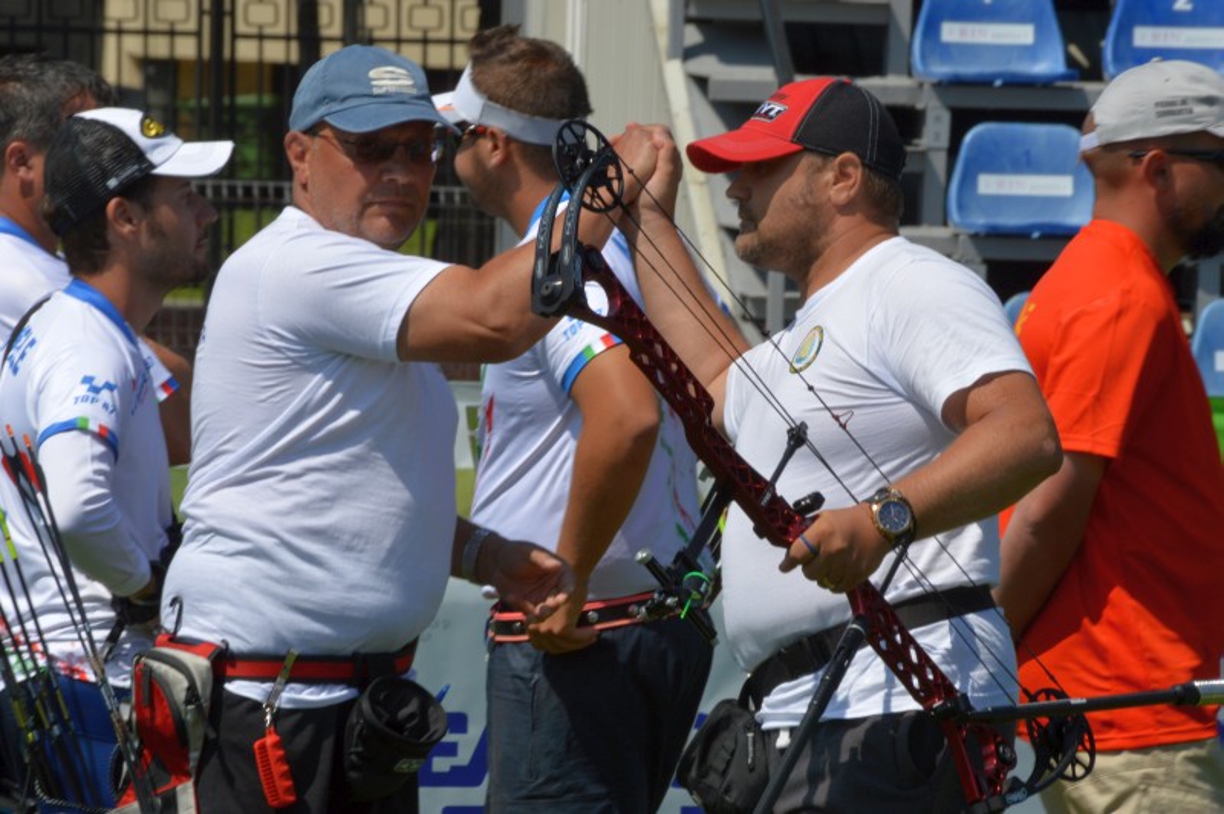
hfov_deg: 4.6
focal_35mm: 450
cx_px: 612
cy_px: 407
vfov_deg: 3.0
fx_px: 15287
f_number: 22
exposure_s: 1/320
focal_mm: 300
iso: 400
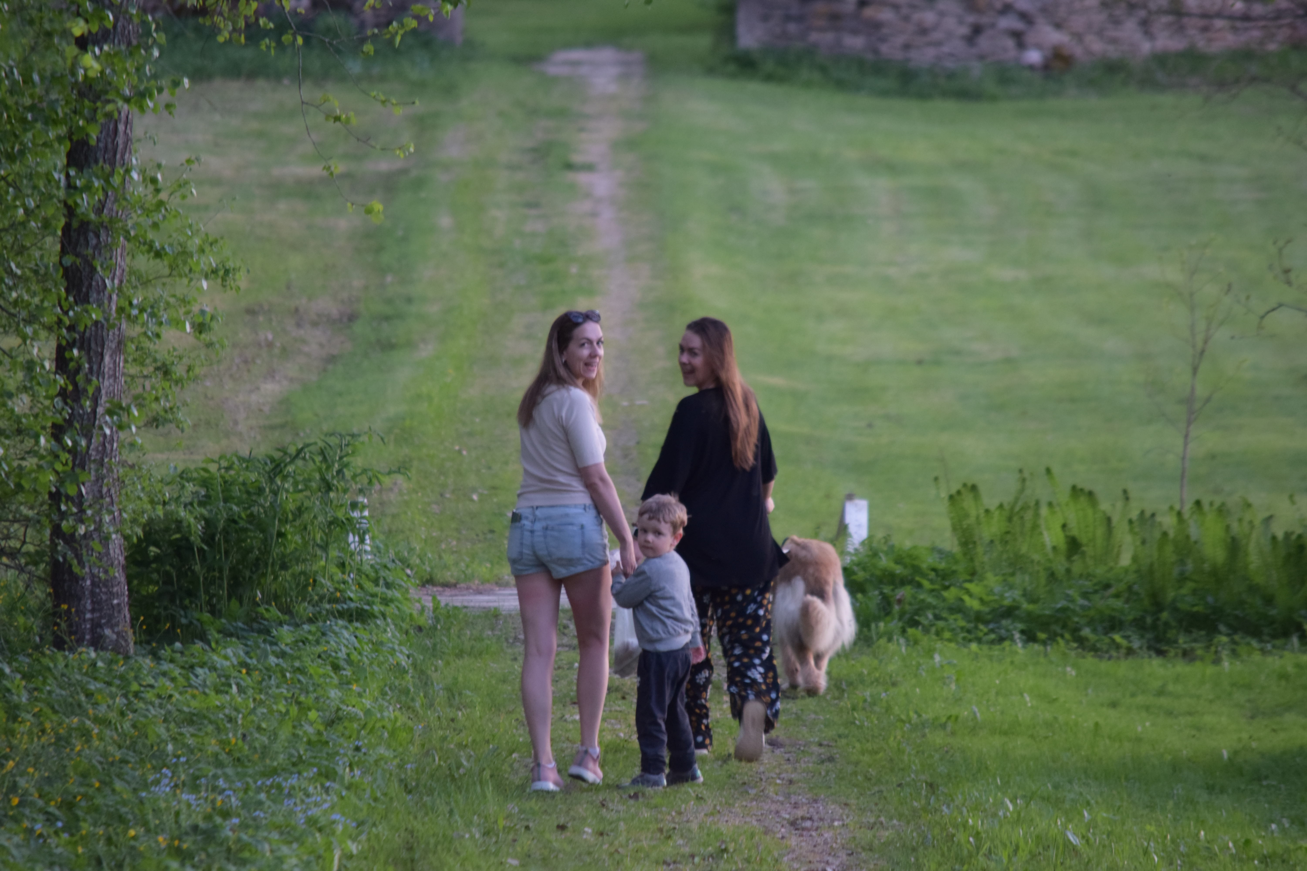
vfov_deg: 4.2
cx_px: 654
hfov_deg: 6.2
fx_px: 11980
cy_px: 436
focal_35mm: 330
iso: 1250
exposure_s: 1/60
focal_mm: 220
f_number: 5.3
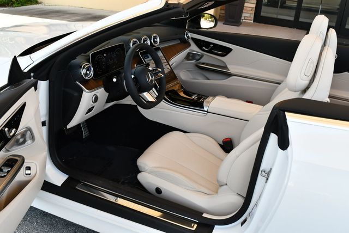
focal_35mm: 36
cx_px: 174
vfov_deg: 36.9
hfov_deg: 53.1
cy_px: 116
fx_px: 349
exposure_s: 1/250
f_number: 5
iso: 400
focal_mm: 18
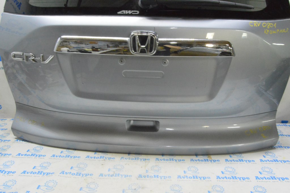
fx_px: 241
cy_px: 96
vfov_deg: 43.5
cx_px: 145
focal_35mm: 30
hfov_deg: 62.0
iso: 6400
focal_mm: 20
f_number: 20
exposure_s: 1/15
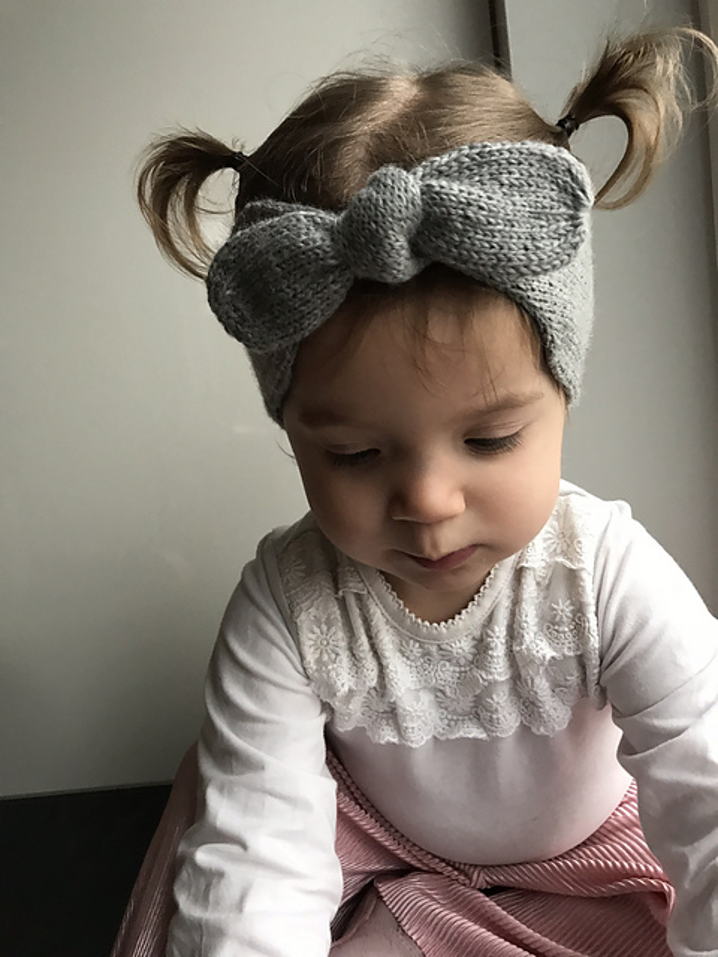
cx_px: 359
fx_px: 774
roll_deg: +7.9
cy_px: 478
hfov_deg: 49.7
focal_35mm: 28
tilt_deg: -9.1
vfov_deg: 63.4
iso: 50
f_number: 1.8
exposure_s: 1/17
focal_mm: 3.99
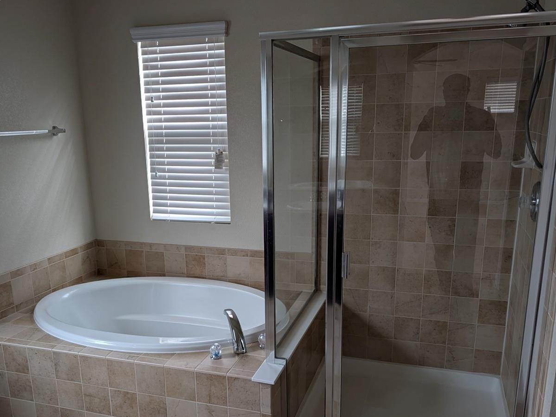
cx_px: 266
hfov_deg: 56.8
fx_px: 514
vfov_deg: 43.8
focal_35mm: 32
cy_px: 263
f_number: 1.68
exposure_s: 1/117
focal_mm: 6.9
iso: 239
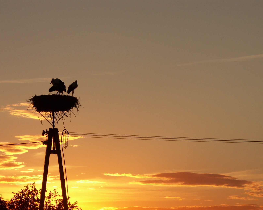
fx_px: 1409
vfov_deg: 8.5
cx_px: 133
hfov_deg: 10.7
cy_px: 154
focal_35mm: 181
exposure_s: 1/500
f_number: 7.1
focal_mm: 29.64
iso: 64
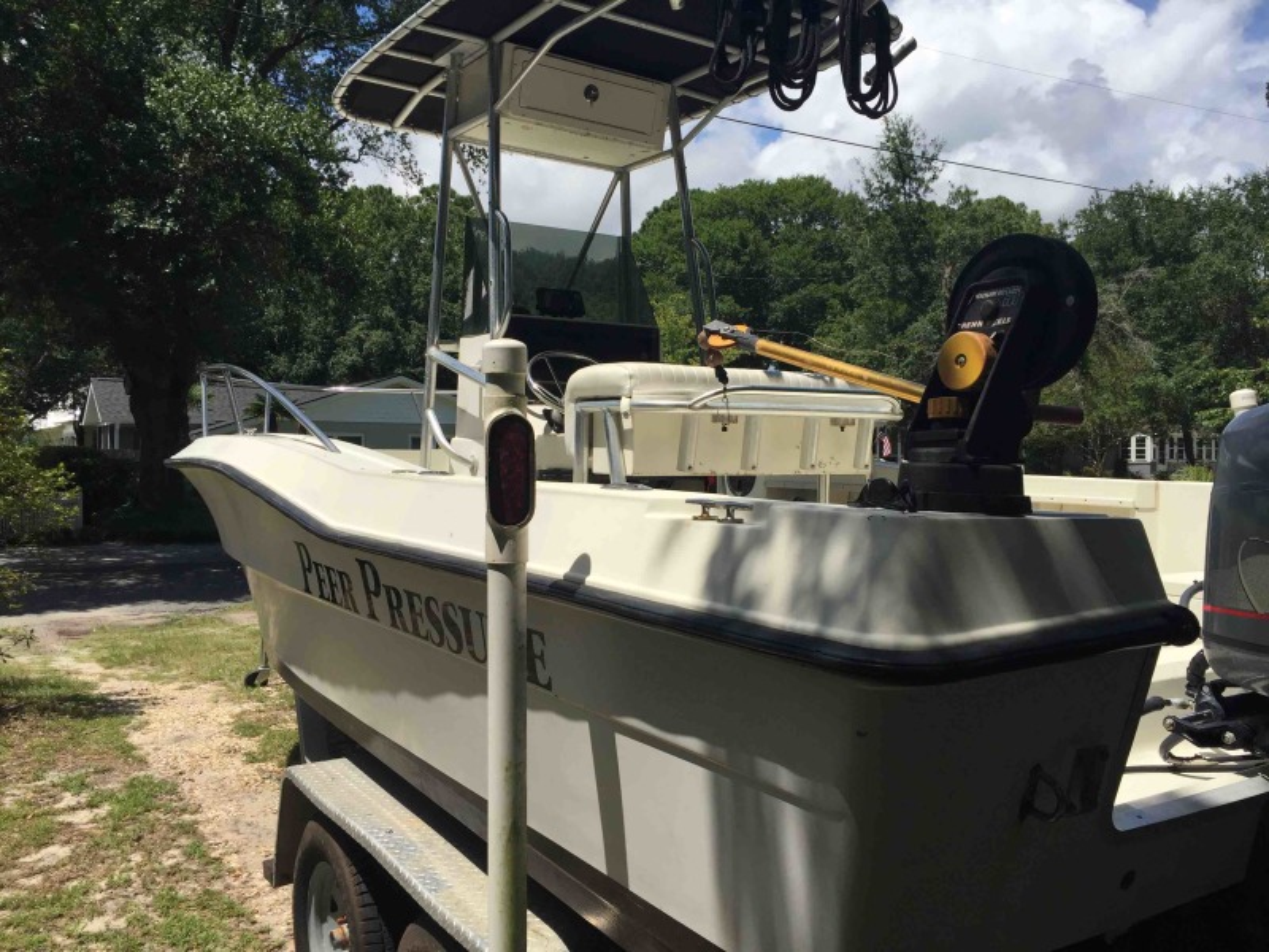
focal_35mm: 29
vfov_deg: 48.2
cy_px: 476
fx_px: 1063
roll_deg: +0.1
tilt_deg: -0.4
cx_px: 634
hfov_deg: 61.7
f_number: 2.2
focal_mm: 4.15
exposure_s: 1/3049
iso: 32
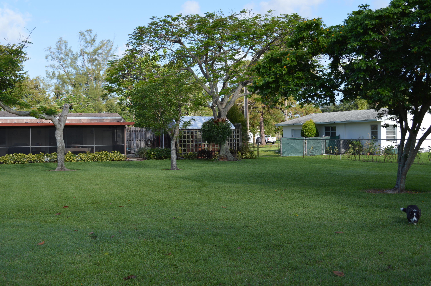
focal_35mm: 48
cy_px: 143
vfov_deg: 28.0
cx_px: 216
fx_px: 574
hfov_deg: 41.1
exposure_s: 1/200
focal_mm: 32
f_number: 7.1
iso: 100
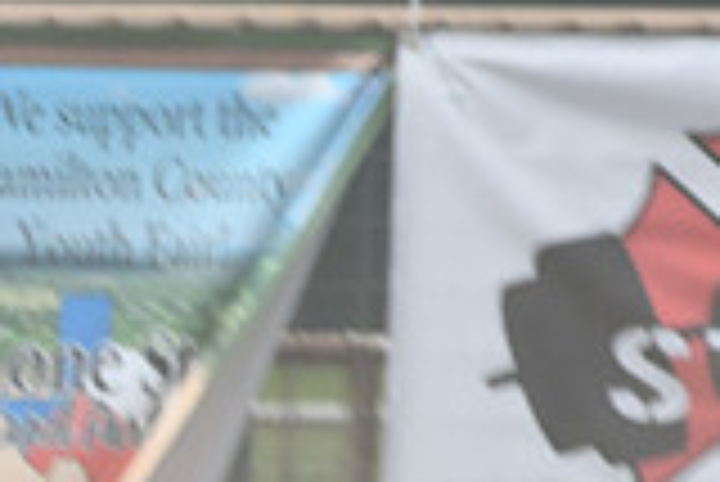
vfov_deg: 1.4
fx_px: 19057
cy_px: 529
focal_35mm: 952
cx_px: -225
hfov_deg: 2.2
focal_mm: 175
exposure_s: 1/500
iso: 110
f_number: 8
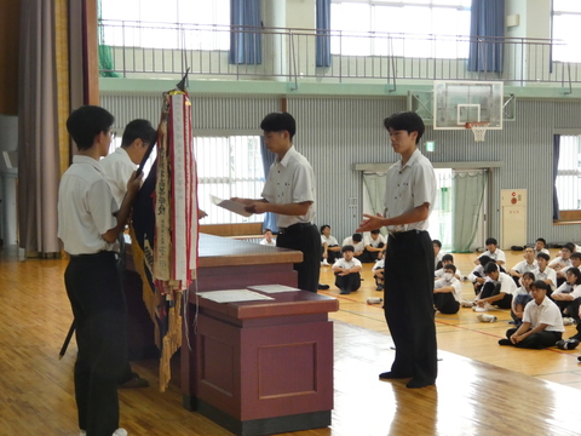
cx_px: 290
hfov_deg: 30.7
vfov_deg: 23.3
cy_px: 218
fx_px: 1057
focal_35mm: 63
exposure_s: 1/80
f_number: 4.2
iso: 640
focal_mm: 11.3
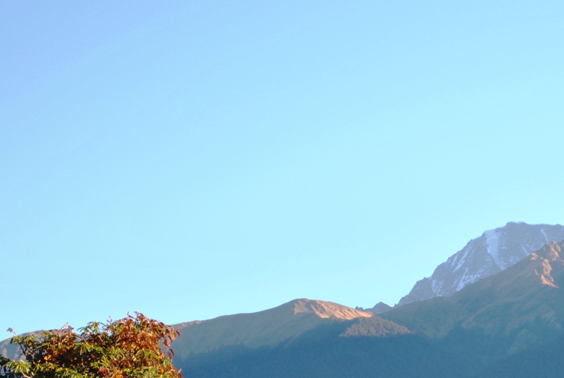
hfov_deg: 11.1
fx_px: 2871
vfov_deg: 7.5
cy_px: 357
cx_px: 622
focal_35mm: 183
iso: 125
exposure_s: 1/125
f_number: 5.3
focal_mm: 48
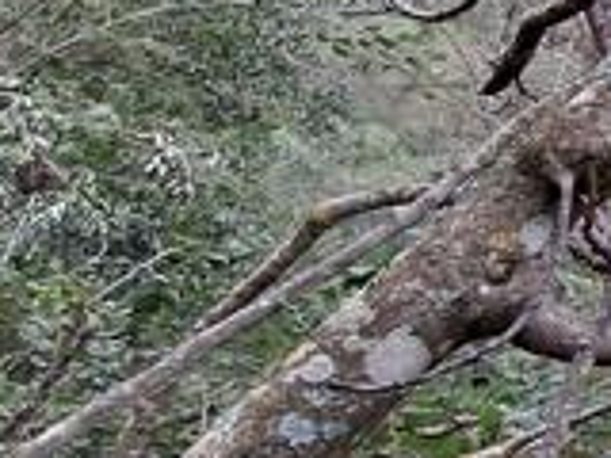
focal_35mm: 83
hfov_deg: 14.3
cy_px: 42
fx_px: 1465
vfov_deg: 17.5
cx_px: 1516
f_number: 2.2
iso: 50
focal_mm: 1.74
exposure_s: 1/120
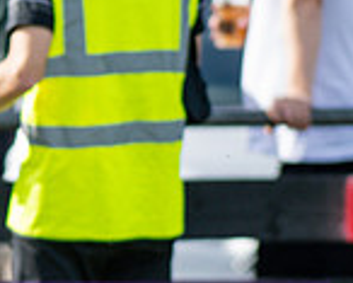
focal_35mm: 1954
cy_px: 254
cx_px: -218
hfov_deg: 1.0
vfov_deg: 0.8
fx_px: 20428
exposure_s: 1/2000
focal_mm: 300
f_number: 2.8
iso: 200
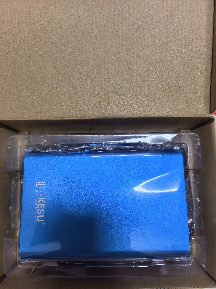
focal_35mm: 24
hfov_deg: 56.8
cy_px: 144
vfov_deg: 71.6
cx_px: 108
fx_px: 200
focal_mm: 5.75
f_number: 2
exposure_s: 1/100
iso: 125
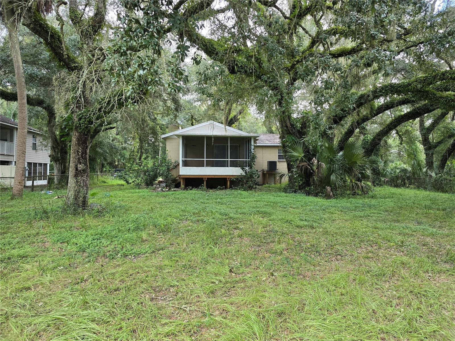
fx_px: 302
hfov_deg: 73.9
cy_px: 170
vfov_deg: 58.9
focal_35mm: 23
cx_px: 228
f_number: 1.7
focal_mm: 6.3
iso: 200
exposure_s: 1/180
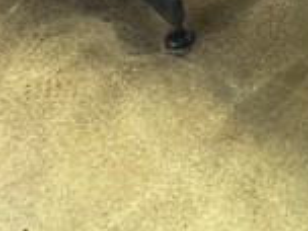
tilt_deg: -22.9
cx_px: 432
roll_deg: +1.3
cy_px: -237
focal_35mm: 118
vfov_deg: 11.3
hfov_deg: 15.6
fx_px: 1050
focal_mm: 3.99
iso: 100
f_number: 1.8
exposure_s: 1/50
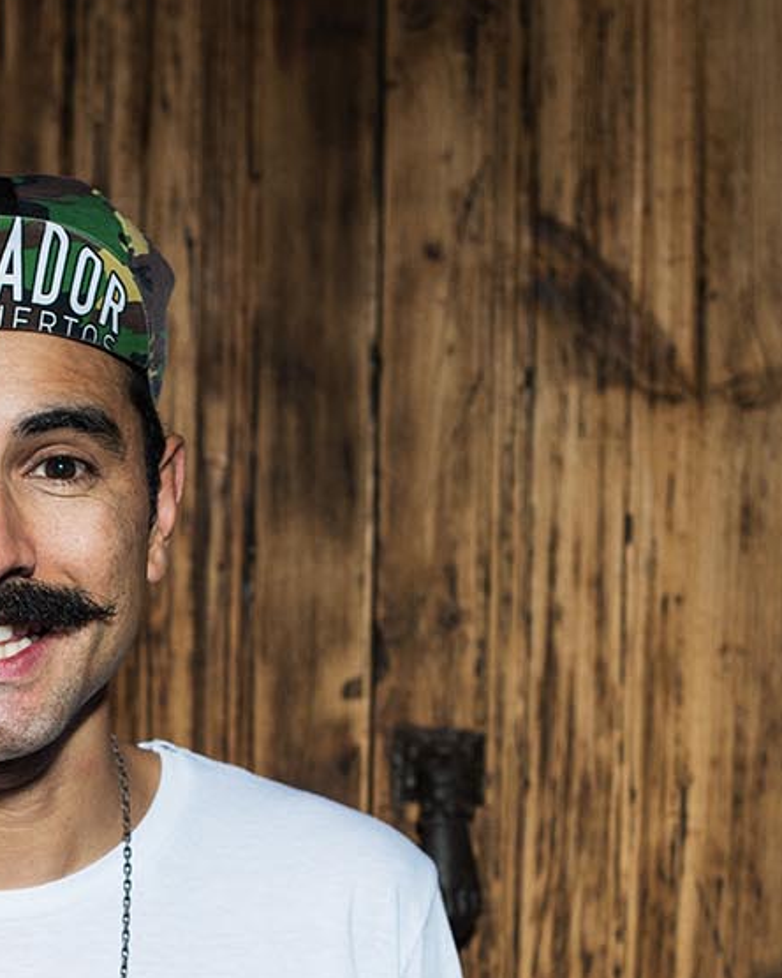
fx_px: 3703
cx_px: 21
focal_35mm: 128
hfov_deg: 11.9
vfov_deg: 14.8
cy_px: 939
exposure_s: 1/200
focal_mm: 50
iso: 400
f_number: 3.5
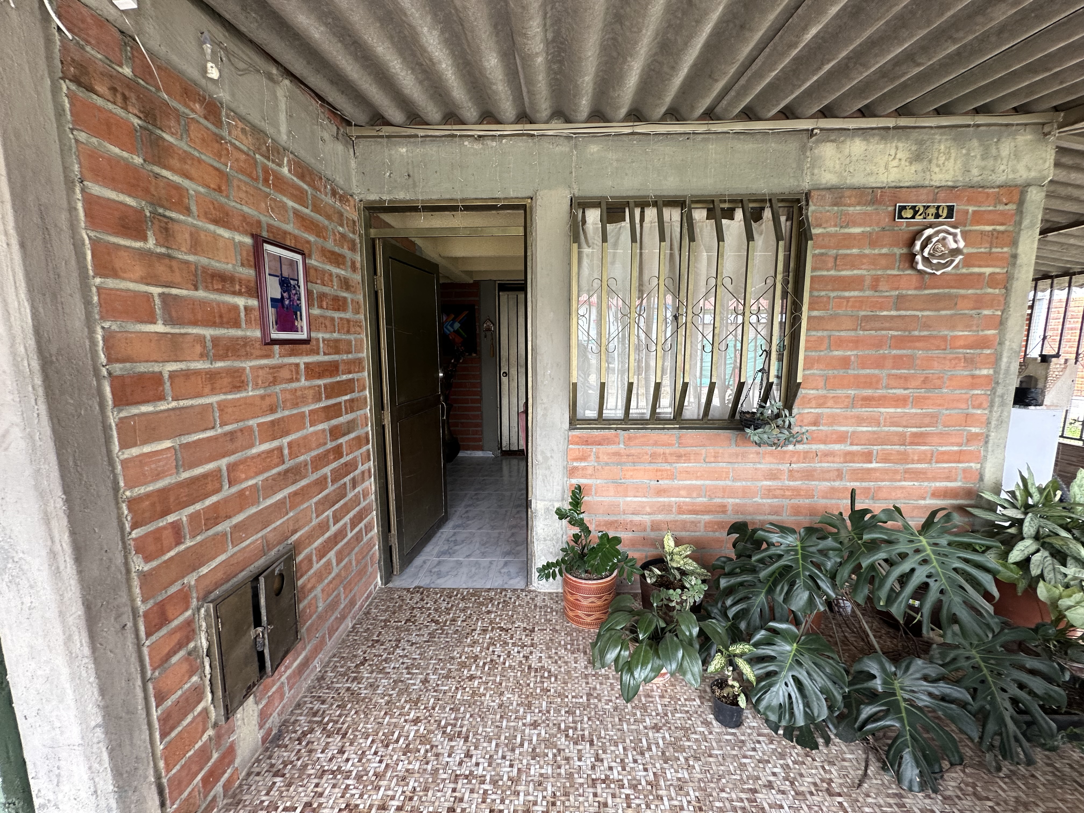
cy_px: 406
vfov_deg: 85.7
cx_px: 542
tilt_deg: -8.5
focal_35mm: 14
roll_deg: +0.2
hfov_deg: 102.1
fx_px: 438
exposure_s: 1/99
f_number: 2.2
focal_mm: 2.22
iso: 80
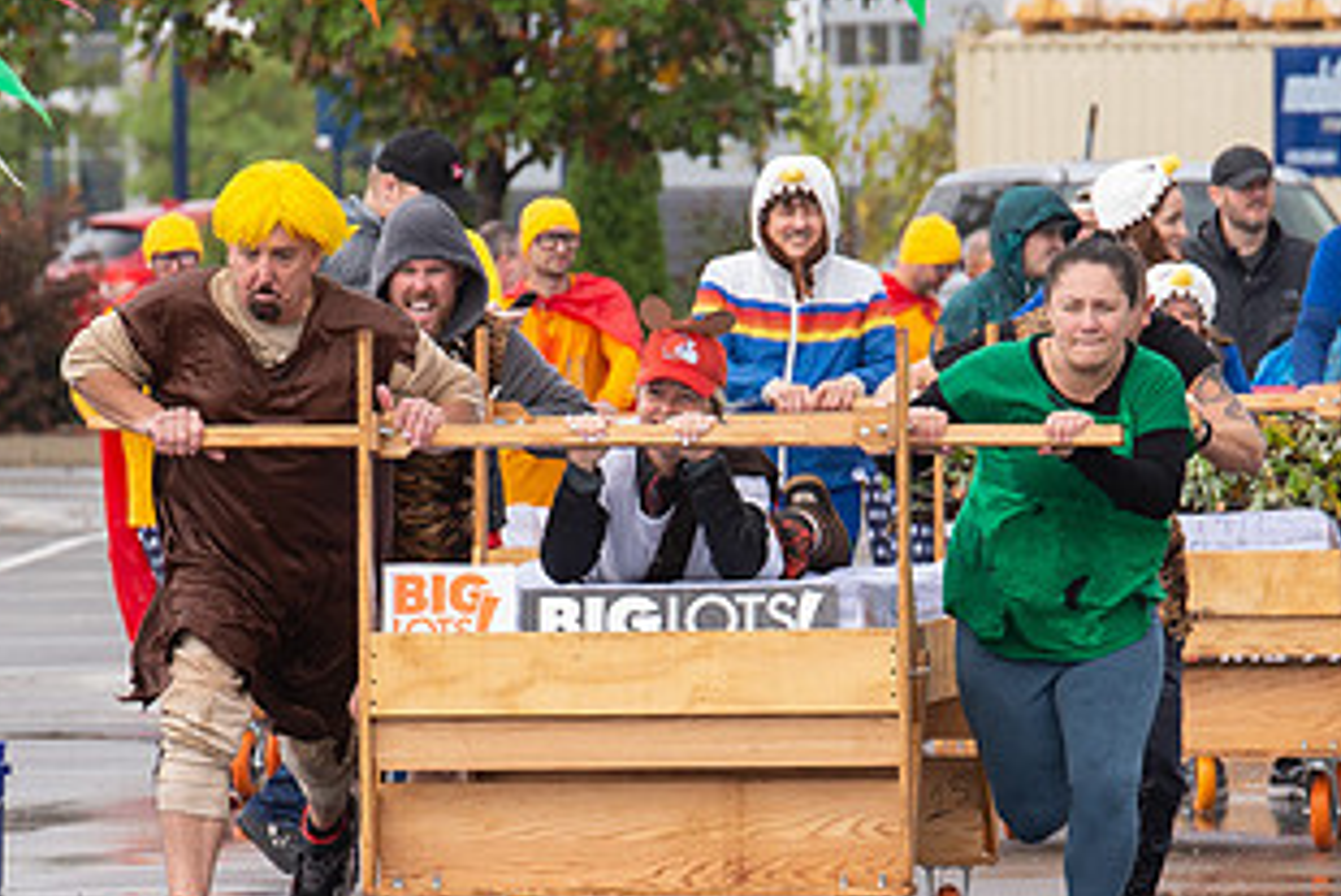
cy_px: 838
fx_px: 20459
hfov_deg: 3.8
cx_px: 703
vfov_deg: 2.5
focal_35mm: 549
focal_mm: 200
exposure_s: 1/400
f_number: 7.1
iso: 400
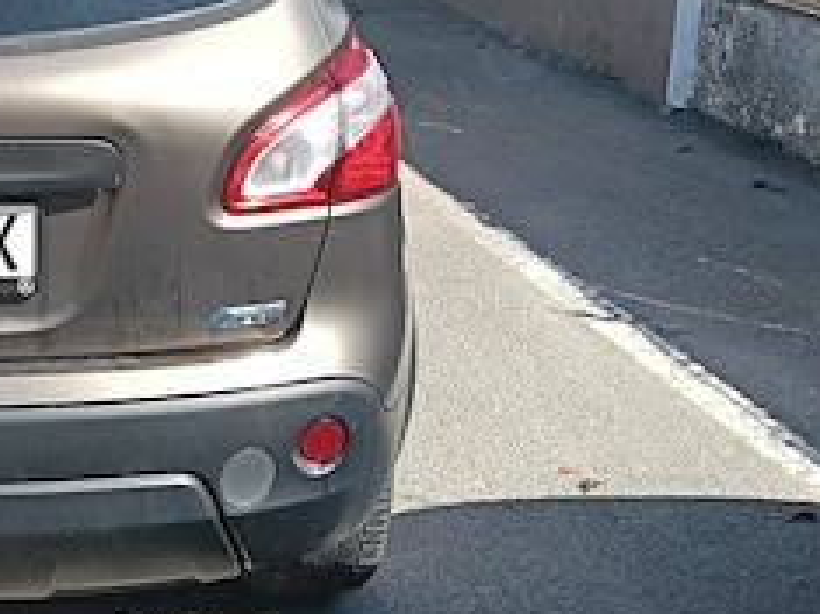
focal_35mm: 69
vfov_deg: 20.7
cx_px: -126
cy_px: 24
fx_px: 1634
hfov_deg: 25.7
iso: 50
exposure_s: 1/365
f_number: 1.8
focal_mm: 3.98
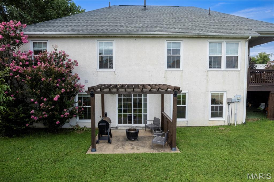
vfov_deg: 57.1
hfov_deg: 78.6
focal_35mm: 22
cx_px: 137
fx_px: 167
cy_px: 91
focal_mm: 8.38
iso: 100
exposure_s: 1/120
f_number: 2.8
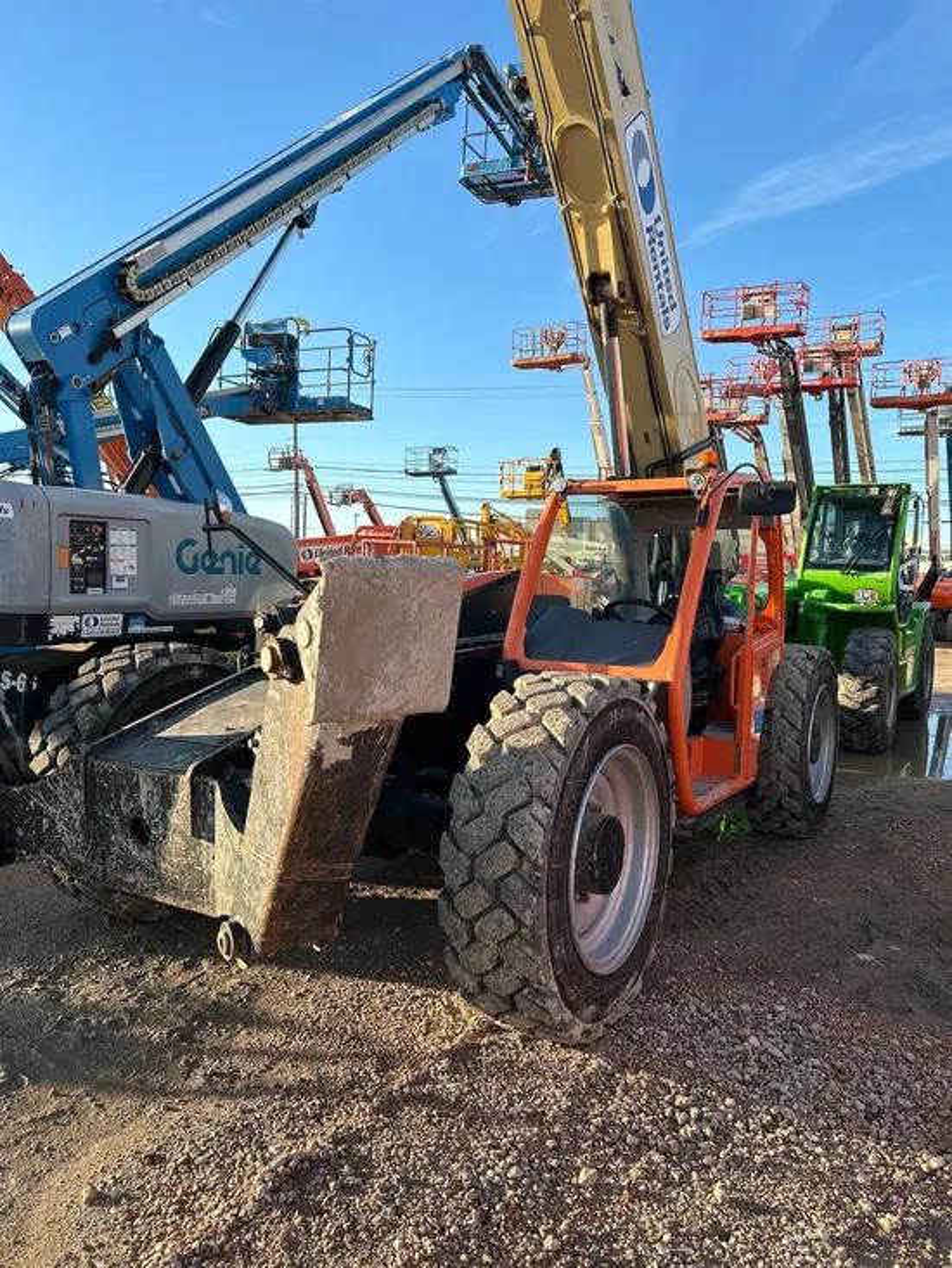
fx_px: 953
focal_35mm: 26
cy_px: 634
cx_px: 476
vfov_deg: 67.3
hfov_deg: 53.1
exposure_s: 1/1395
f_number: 1.5
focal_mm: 5.7
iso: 50
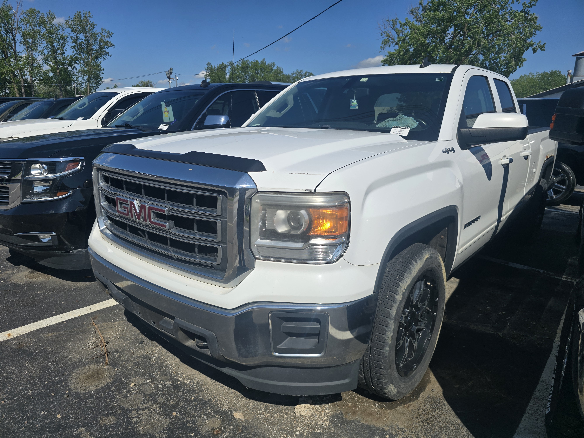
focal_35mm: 23
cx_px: 292
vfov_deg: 58.9
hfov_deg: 73.9
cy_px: 219
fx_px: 388
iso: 12
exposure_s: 1/1406
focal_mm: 6.3
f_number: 1.7
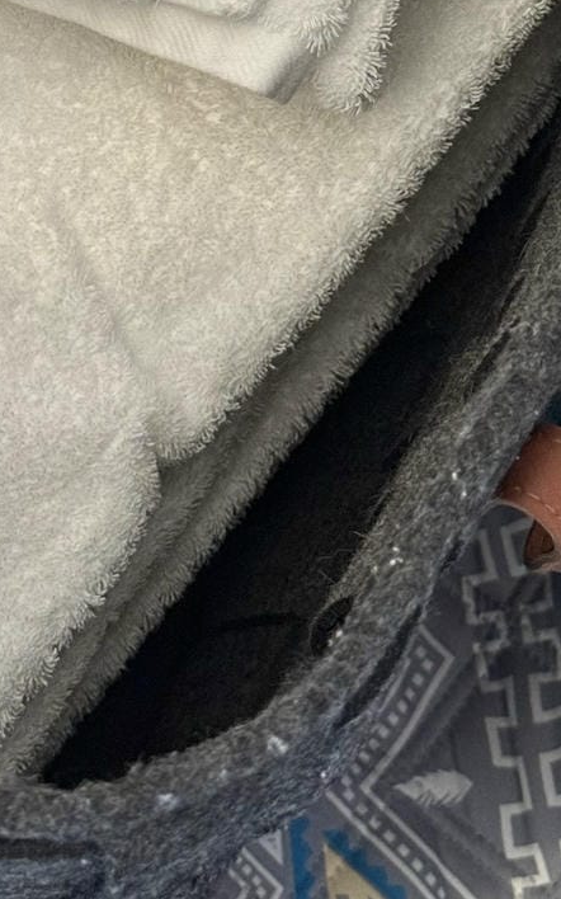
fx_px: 2815
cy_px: -116
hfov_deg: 11.1
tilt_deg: -62.6
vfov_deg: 17.5
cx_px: -138
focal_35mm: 115
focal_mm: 6.76
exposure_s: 1/40
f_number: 1.78
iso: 200
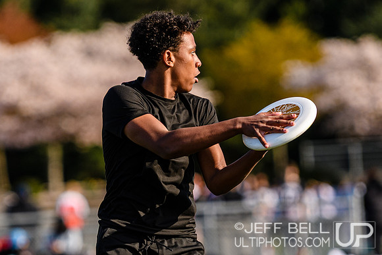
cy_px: 162
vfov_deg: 2.7
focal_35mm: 511
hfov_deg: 4.0
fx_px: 5426
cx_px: 176
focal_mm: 200
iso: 160
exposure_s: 1/2500
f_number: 3.2
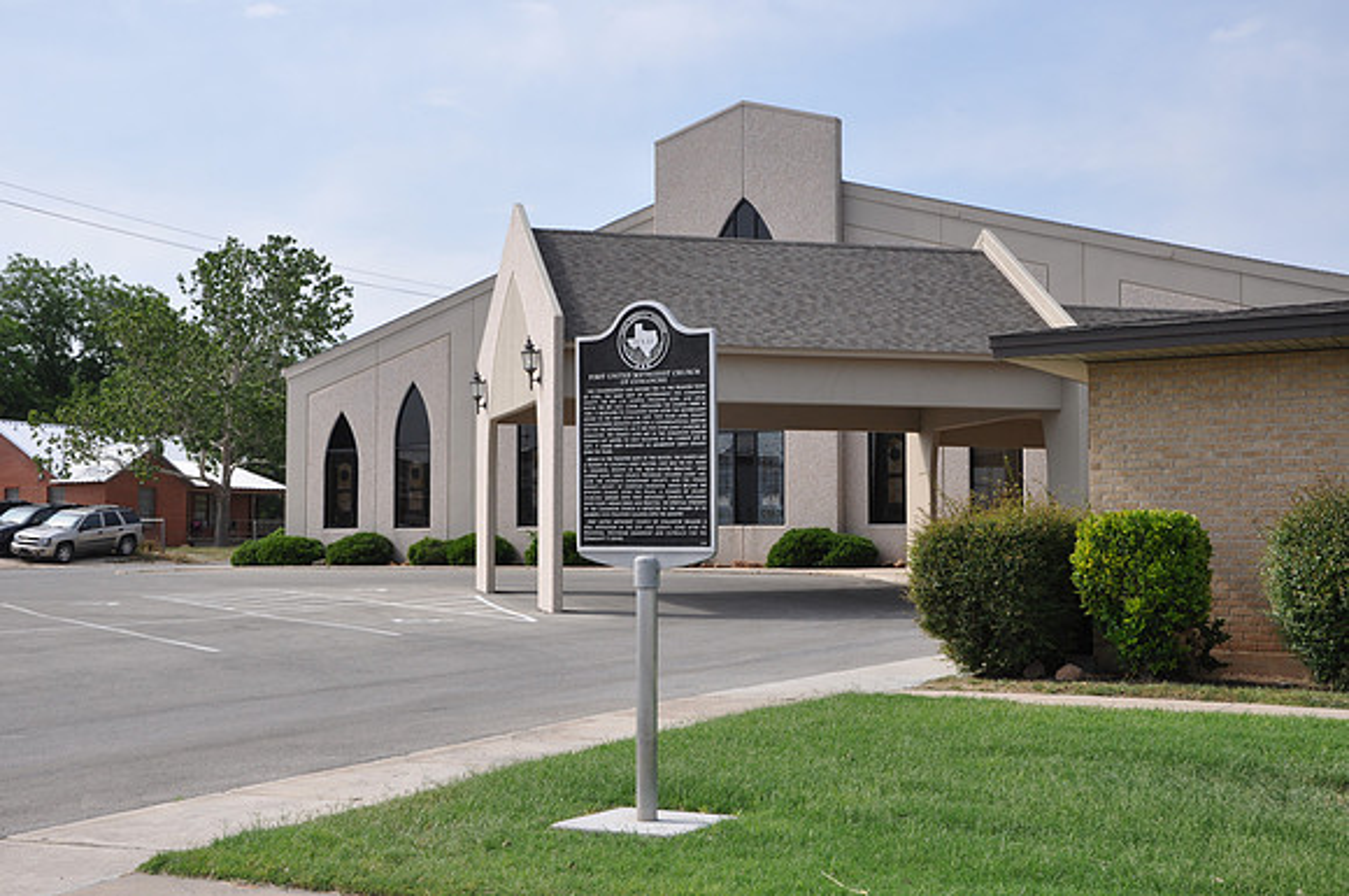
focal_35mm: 48
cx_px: 674
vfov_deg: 28.0
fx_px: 1796
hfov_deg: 41.2
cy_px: 448
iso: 200
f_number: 8
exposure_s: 1/250
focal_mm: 32
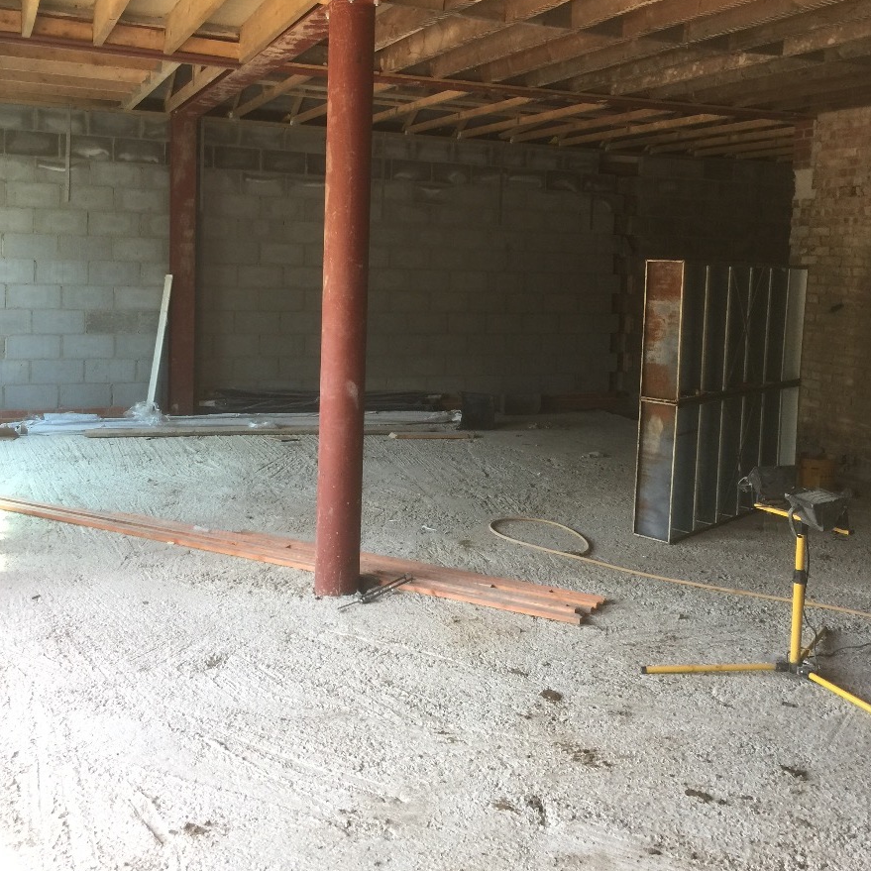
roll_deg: -2.2
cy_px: 326
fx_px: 996
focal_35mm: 35
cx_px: 444
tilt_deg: -2.7
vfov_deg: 46.8
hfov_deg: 47.2
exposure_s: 1/33
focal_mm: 4.15
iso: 32
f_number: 2.2
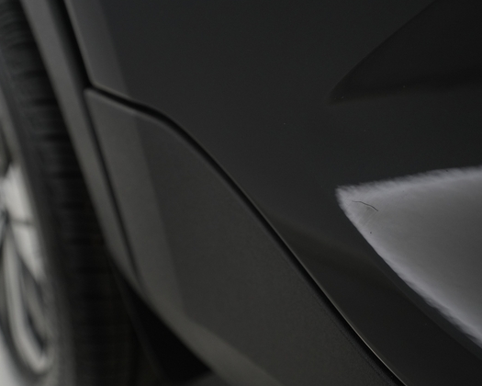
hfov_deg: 55.3
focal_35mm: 32
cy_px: 195
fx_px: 456
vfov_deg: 45.8
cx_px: 287
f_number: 4.5
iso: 2500
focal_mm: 28
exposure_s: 1/100
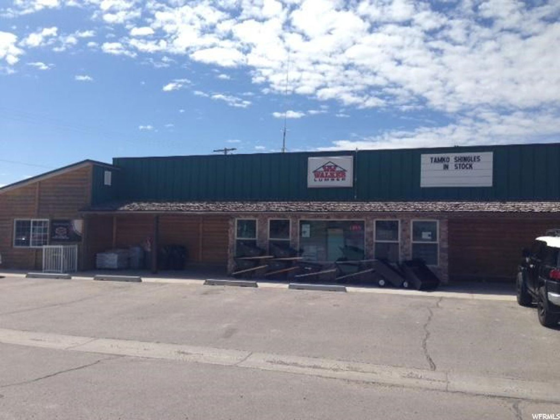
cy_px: 210
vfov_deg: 42.9
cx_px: 280
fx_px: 534
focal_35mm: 33
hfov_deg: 55.4
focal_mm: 4.12
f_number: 2.4
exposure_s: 1/2088
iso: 50
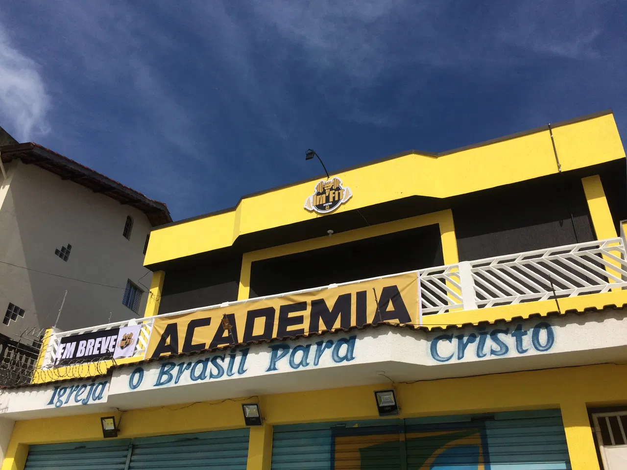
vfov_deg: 48.2
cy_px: 235
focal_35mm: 29
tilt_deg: +28.1
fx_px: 525
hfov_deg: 61.7
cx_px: 314
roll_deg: -2.9
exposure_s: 1/4566
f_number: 2.2
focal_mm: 4.15
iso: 32
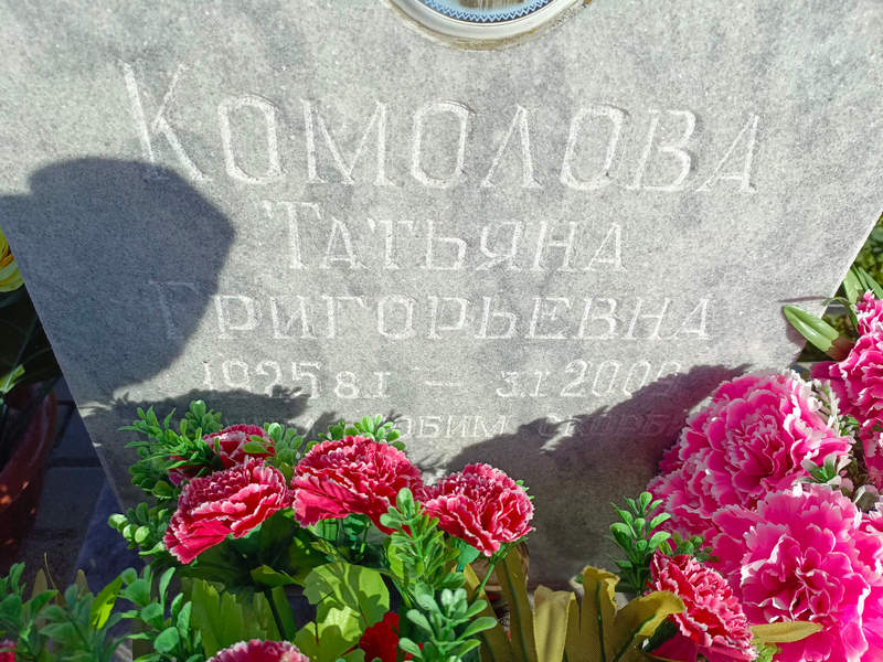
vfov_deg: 54.9
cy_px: 331
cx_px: 442
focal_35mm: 25
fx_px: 638
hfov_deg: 69.4
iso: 113
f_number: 1.69
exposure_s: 1/1414
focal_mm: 4.76
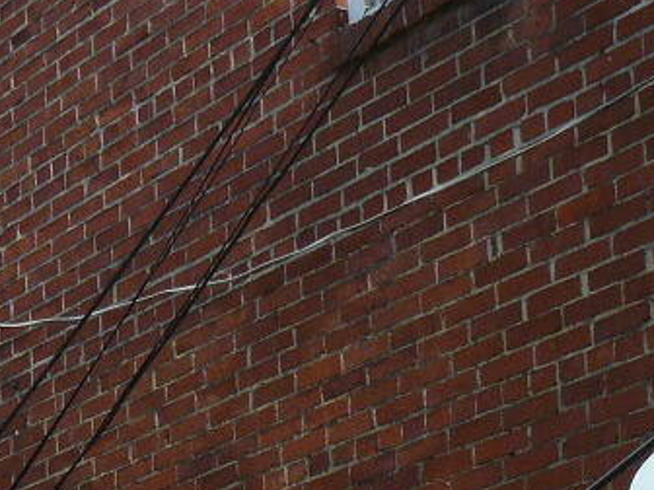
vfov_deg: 10.3
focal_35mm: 137
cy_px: 828
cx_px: -103
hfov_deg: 14.0
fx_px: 2588
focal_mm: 6
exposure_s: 1/320
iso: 100
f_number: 5.6
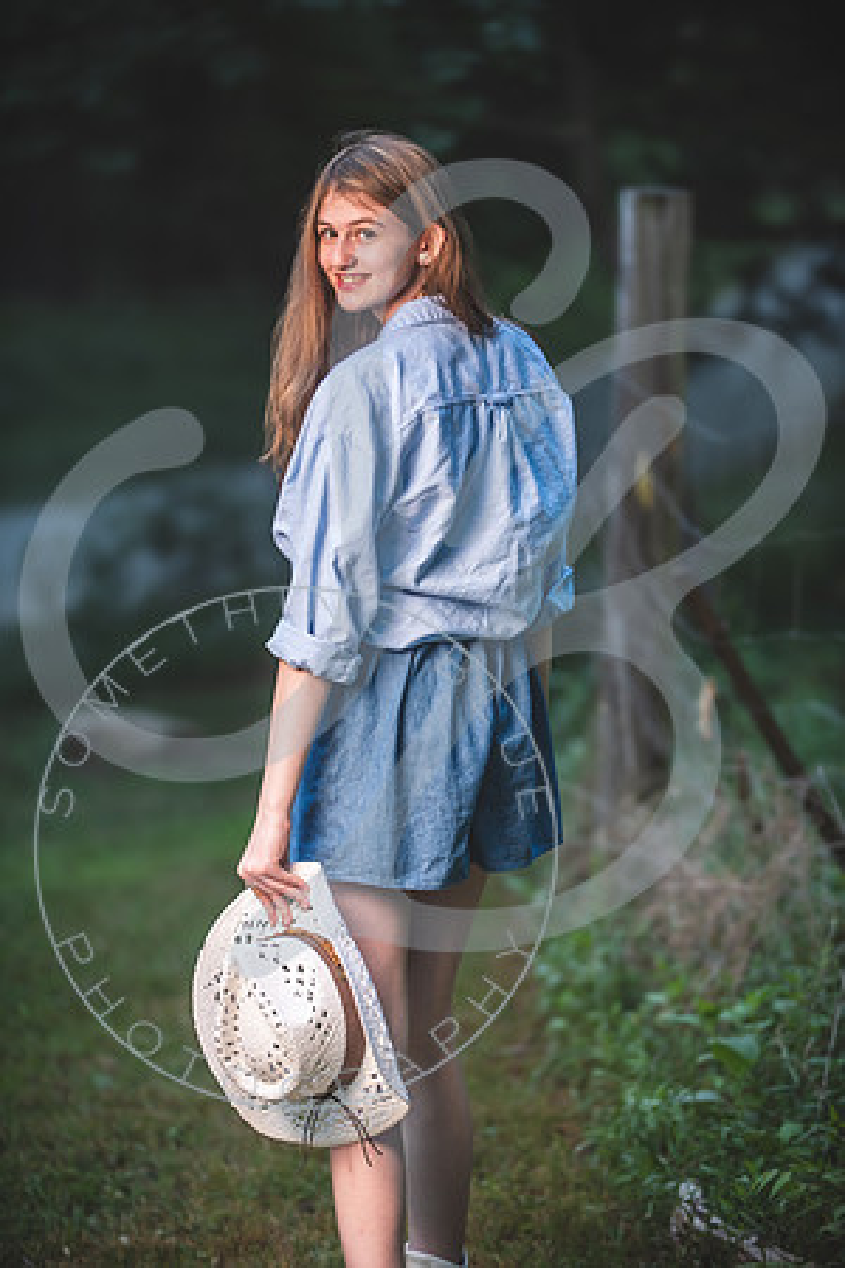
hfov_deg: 11.8
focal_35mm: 116
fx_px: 4084
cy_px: 634
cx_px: 422
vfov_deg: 17.6
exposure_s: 1/400
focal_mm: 116
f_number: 2.8
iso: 400
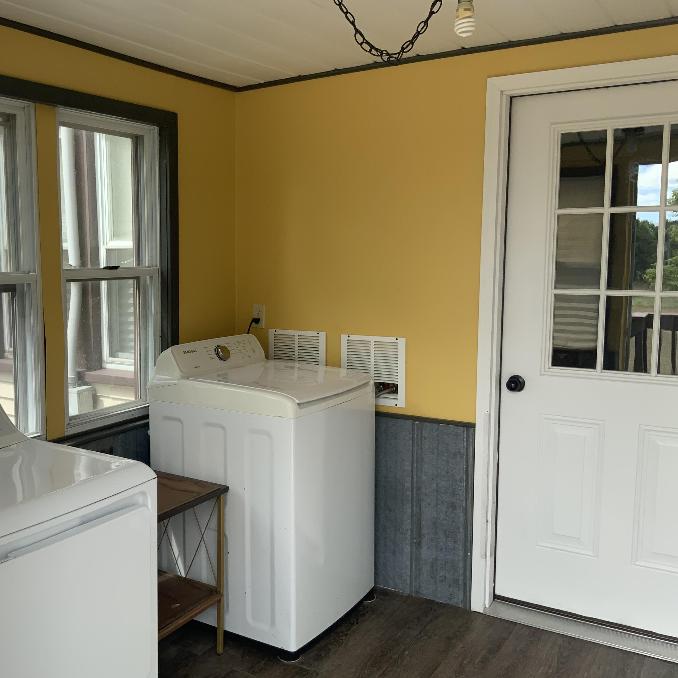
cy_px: 345
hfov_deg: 46.7
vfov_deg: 47.2
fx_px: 776
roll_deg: +0.4
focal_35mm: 35
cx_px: 247
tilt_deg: -5.8
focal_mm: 3
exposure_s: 1/412
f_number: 1.8
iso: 16
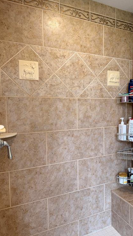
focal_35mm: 27
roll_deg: +0.6
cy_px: 119
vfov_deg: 69.9
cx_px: 90
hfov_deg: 42.2
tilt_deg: -4.0
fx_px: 169
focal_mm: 6.76
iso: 160
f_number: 1.78
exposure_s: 1/60
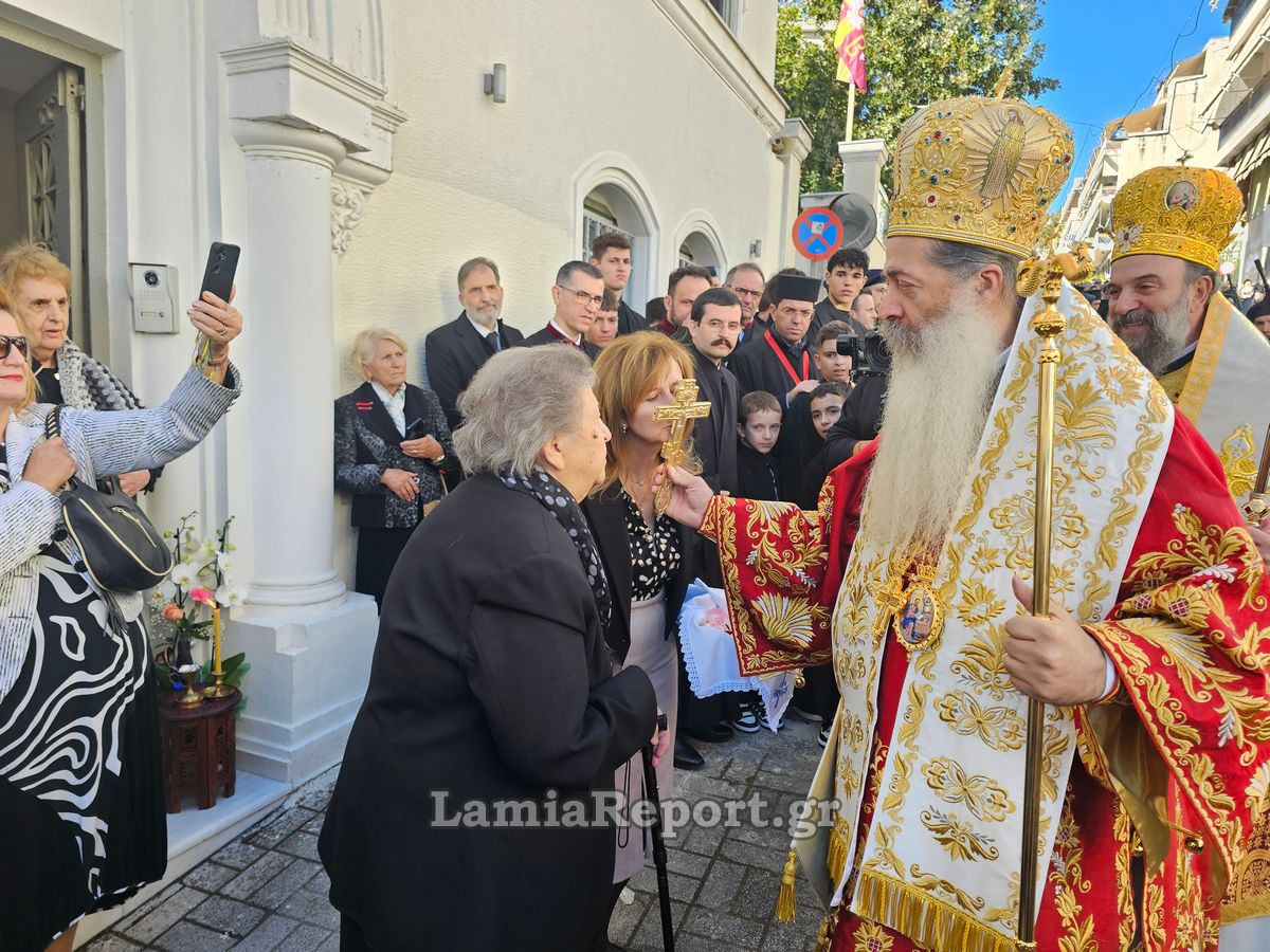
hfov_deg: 73.9
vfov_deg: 58.9
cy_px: 476
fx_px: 844
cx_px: 635
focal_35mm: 23
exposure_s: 1/180
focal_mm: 6.3
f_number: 1.7
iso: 25
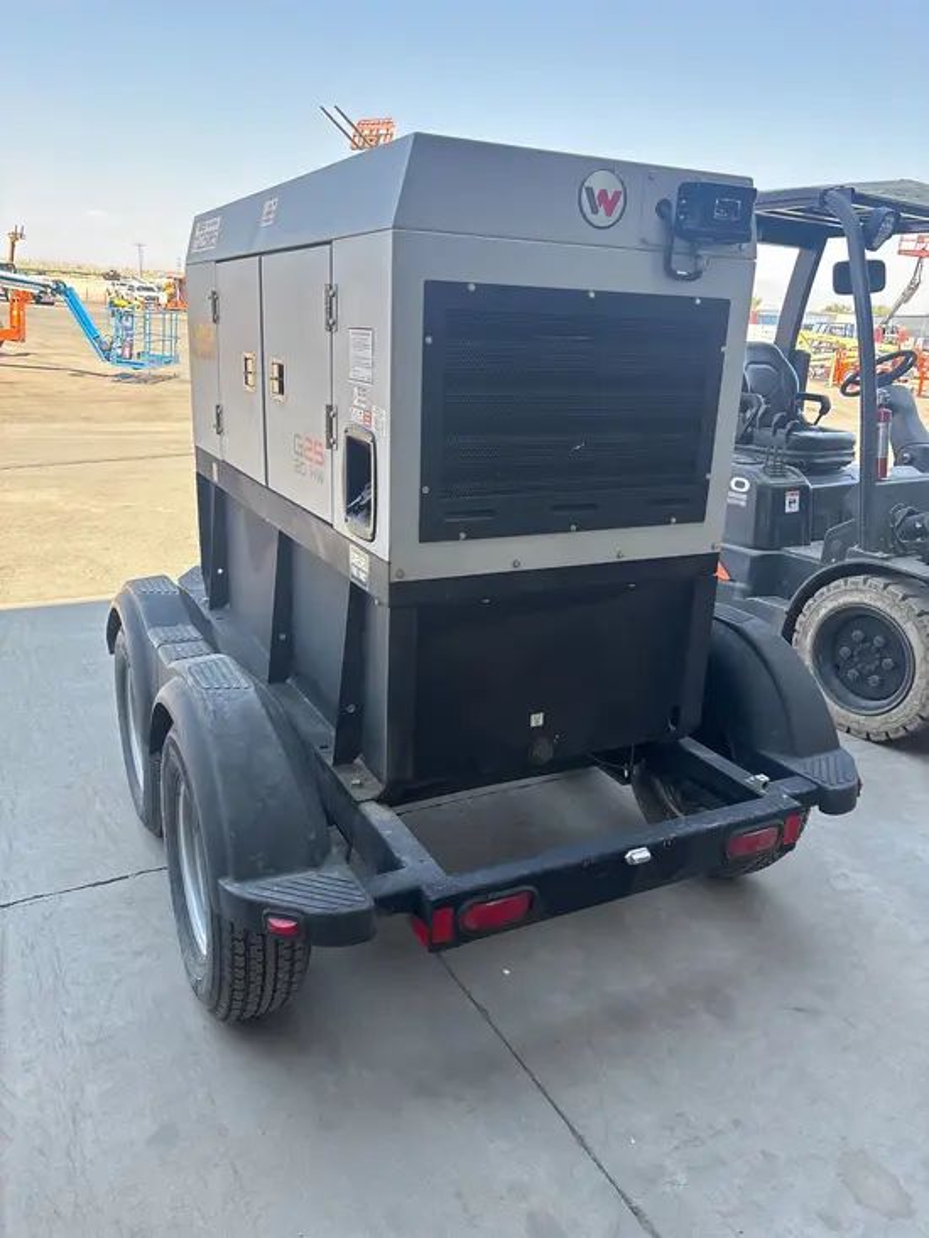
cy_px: 619
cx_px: 464
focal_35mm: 26
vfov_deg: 67.3
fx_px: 930
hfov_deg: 53.1
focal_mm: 5.96
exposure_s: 1/533
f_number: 1.6
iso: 50
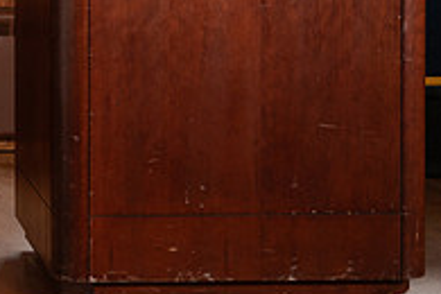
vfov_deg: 11.4
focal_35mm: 119
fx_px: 1458
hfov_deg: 16.2
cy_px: -18
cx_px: -154
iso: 500
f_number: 2.5
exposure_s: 1/200
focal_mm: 40
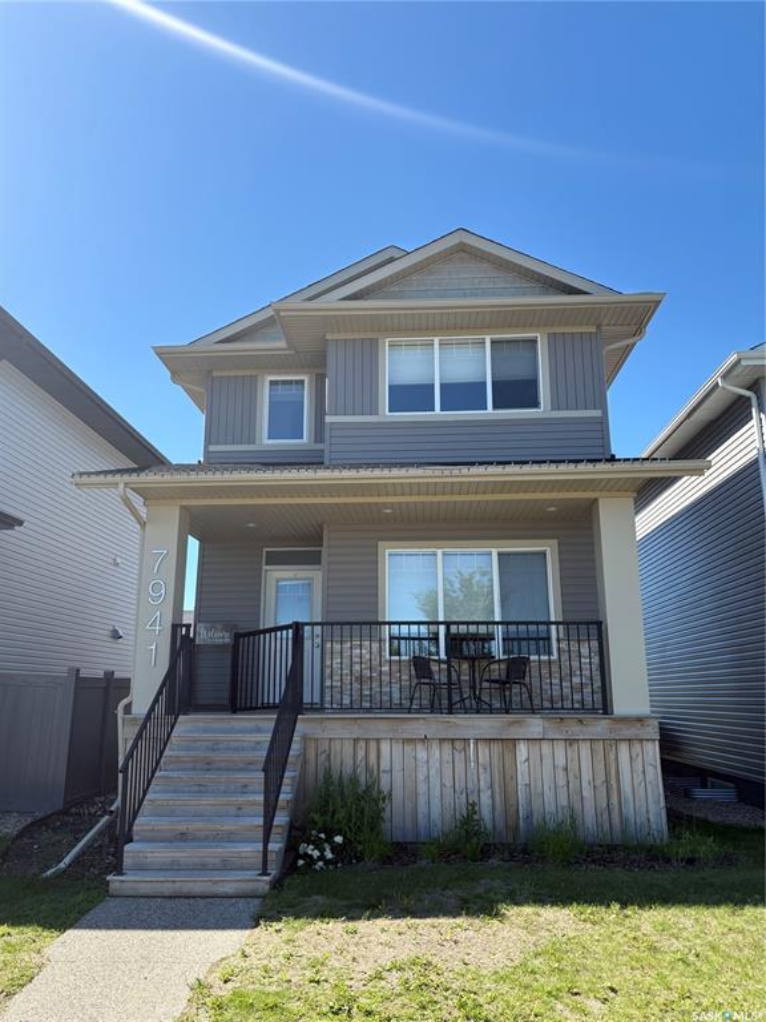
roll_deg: -0.9
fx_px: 767
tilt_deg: +16.1
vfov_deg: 67.3
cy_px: 511
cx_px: 383
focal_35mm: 26
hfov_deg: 53.1
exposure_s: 1/1706
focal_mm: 5.96
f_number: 1.6
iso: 50
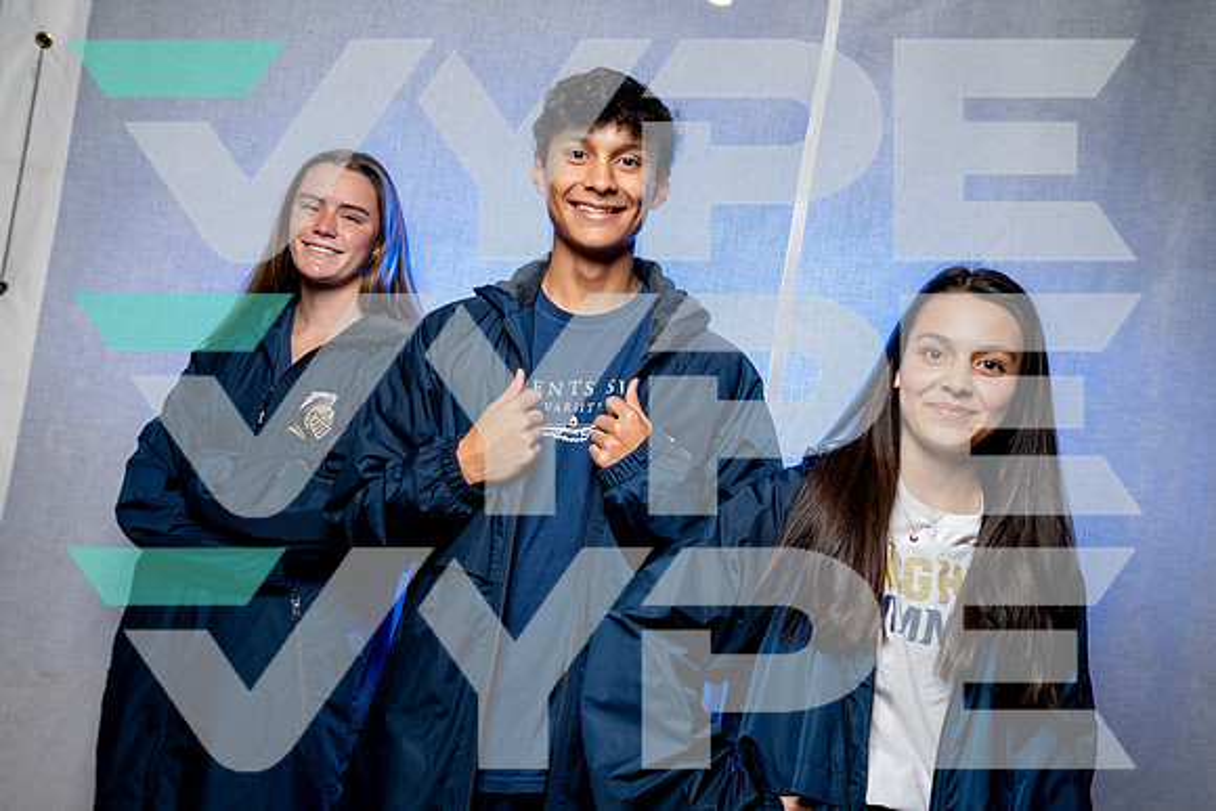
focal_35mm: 35
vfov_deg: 37.9
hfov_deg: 54.4
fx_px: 1182
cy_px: 406
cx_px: 608
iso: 100
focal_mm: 35
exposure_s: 1/250
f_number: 5
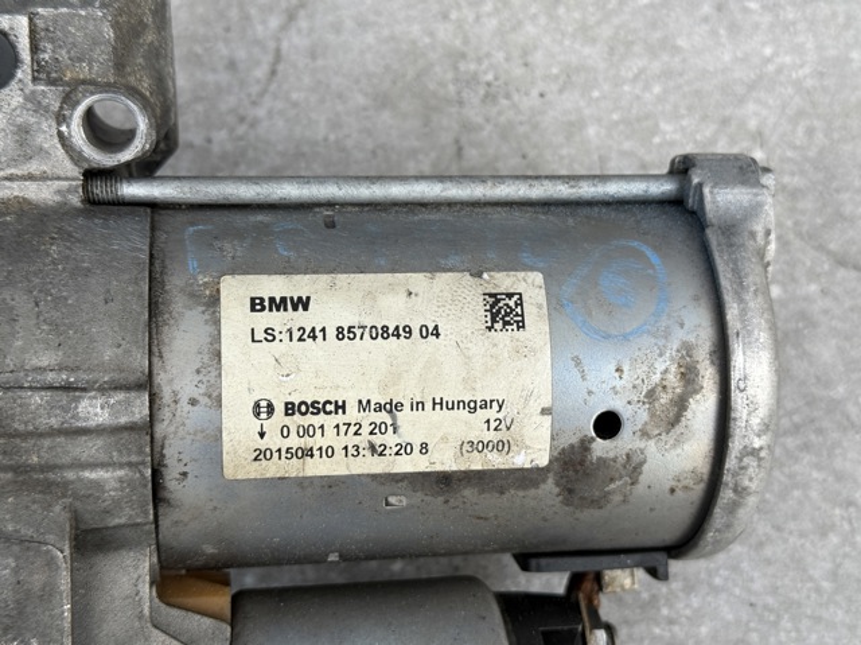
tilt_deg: -77.5
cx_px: 430
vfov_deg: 30.2
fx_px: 1193
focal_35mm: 48
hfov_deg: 39.7
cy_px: 322
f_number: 1.78
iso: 80
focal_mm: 6.76
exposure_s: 1/122
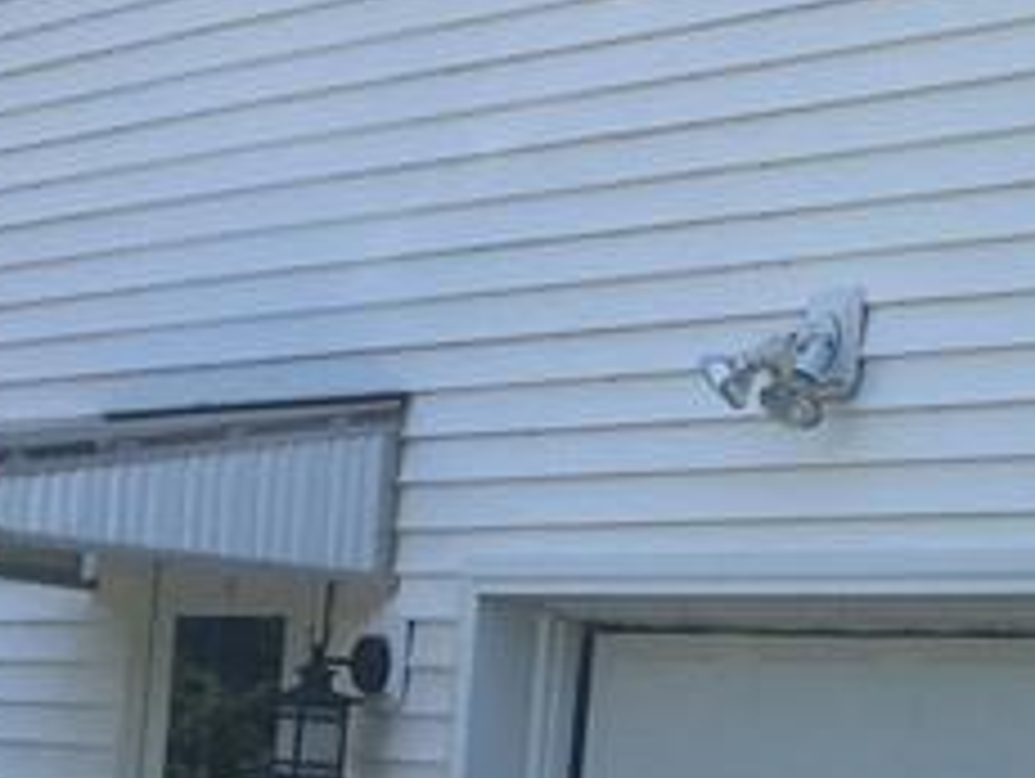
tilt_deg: +2.8
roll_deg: -3.8
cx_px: 1876
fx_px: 3861
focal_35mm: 129
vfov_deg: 11.4
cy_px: 765
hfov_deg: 13.6
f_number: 2.2
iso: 25
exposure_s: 1/630
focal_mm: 4.15
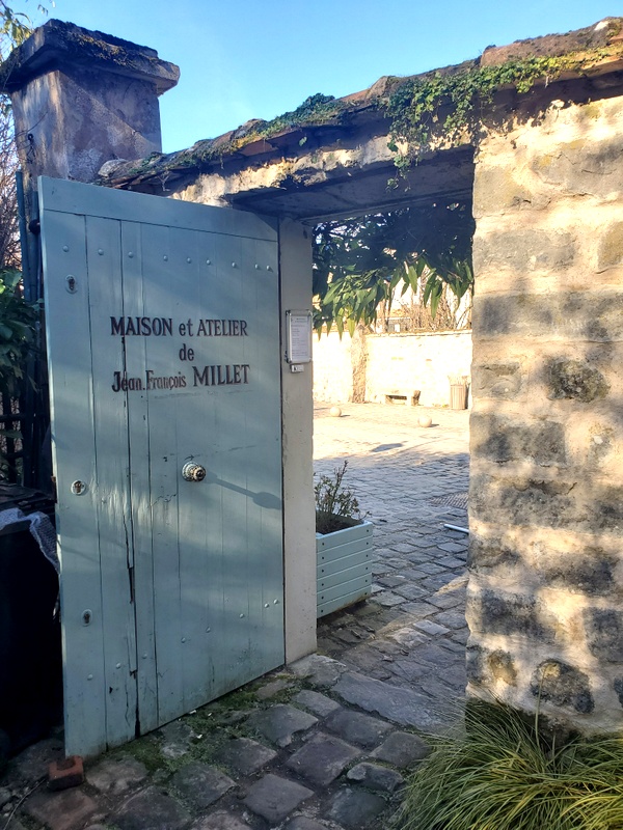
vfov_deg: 67.3
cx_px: 312
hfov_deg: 53.1
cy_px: 415
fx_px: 624
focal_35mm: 26
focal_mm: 4.3
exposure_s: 1/506
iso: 50
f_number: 2.4
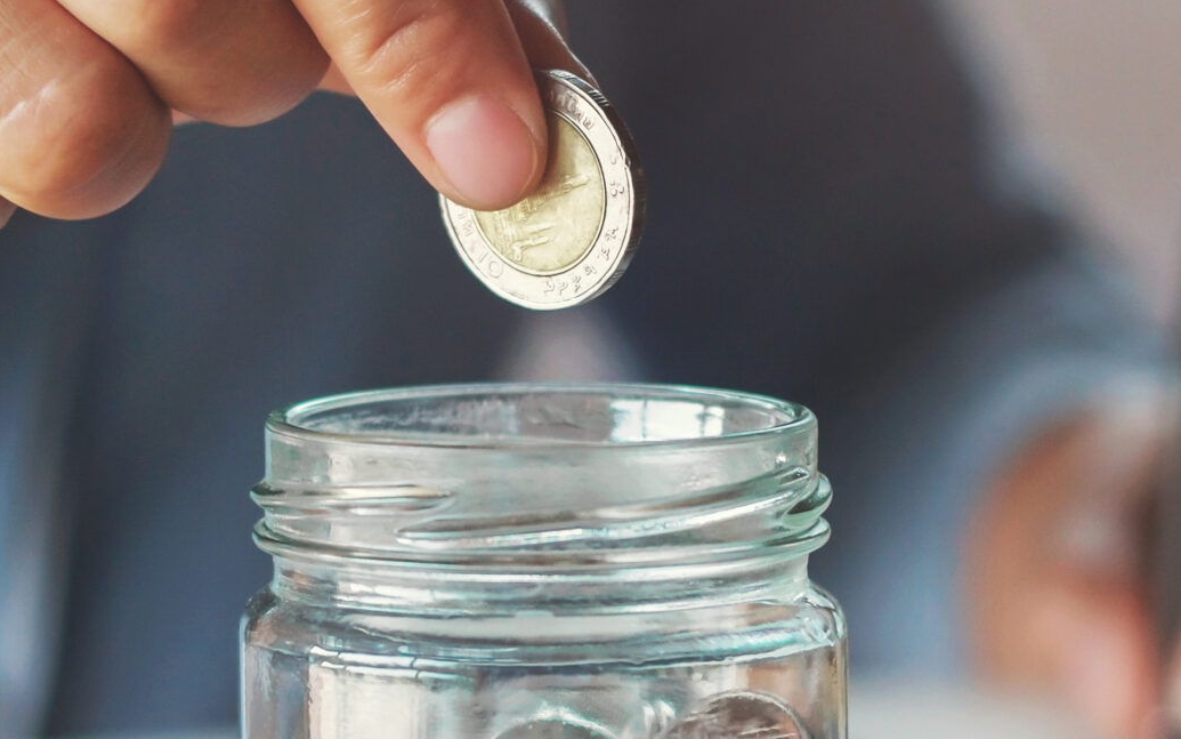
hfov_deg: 11.1
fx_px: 6083
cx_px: 491
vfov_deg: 6.9
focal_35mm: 189
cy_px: 444
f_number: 3.2
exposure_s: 1/200
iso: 400
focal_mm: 50
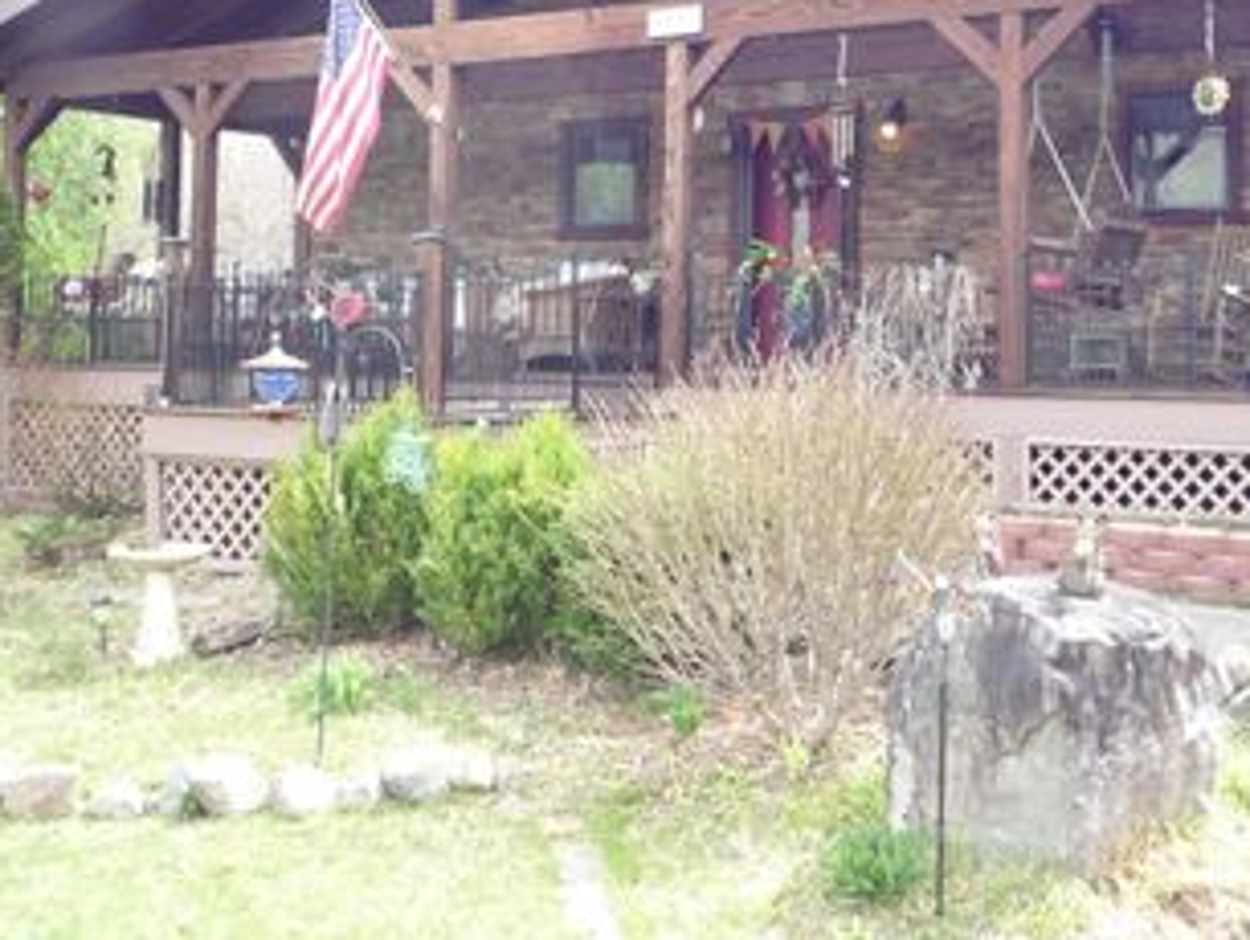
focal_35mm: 49
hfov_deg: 38.9
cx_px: 650
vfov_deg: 29.1
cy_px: 206
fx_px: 1771
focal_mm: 5.3
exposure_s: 1/80
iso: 160
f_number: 3.4
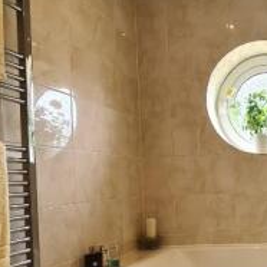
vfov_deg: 45.2
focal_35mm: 36
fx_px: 314
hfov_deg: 40.3
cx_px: 268
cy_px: 182
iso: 125
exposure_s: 1/50
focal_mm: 2.22
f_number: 2.2
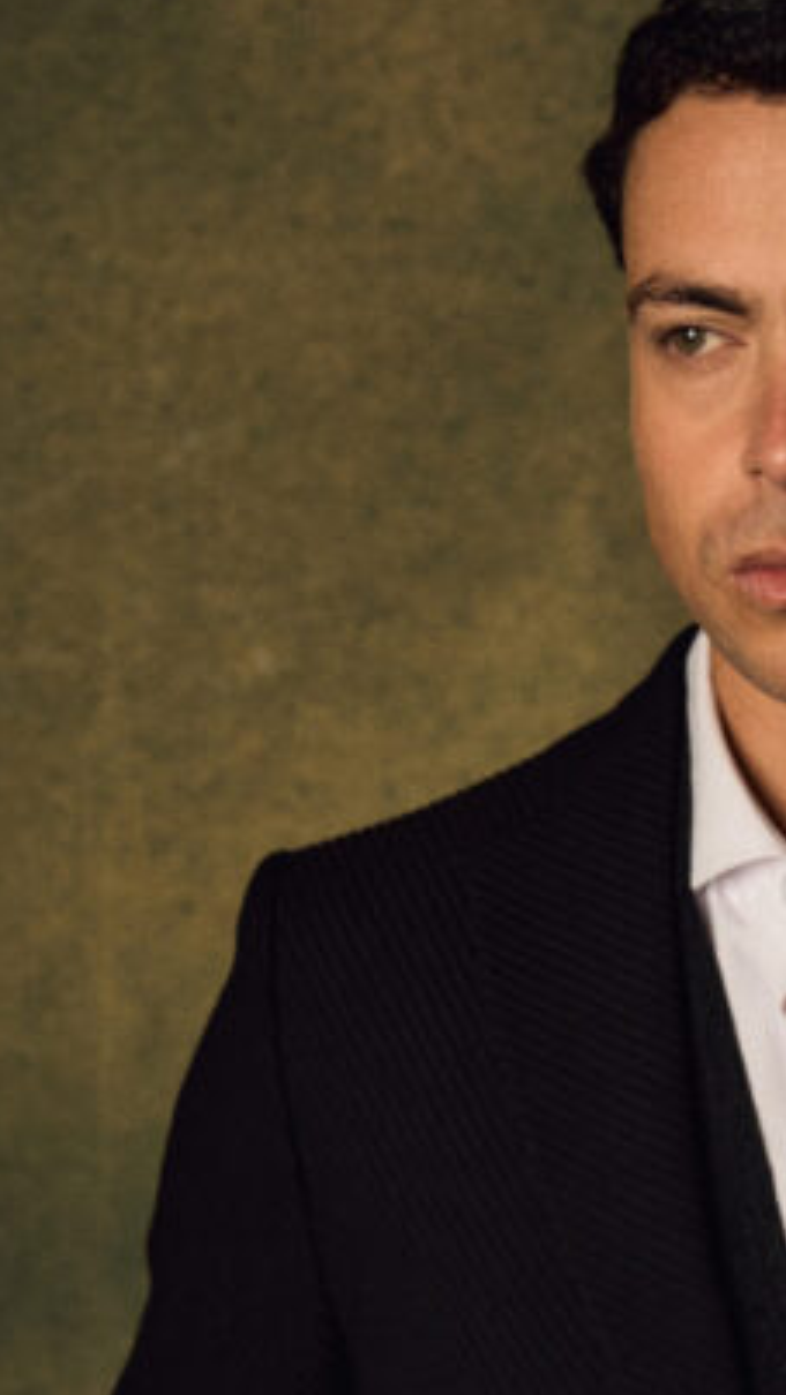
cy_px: 1208
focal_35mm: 117
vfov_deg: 18.1
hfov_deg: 10.3
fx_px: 4331
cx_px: 776
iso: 320
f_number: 4
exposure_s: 1/125
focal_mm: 50
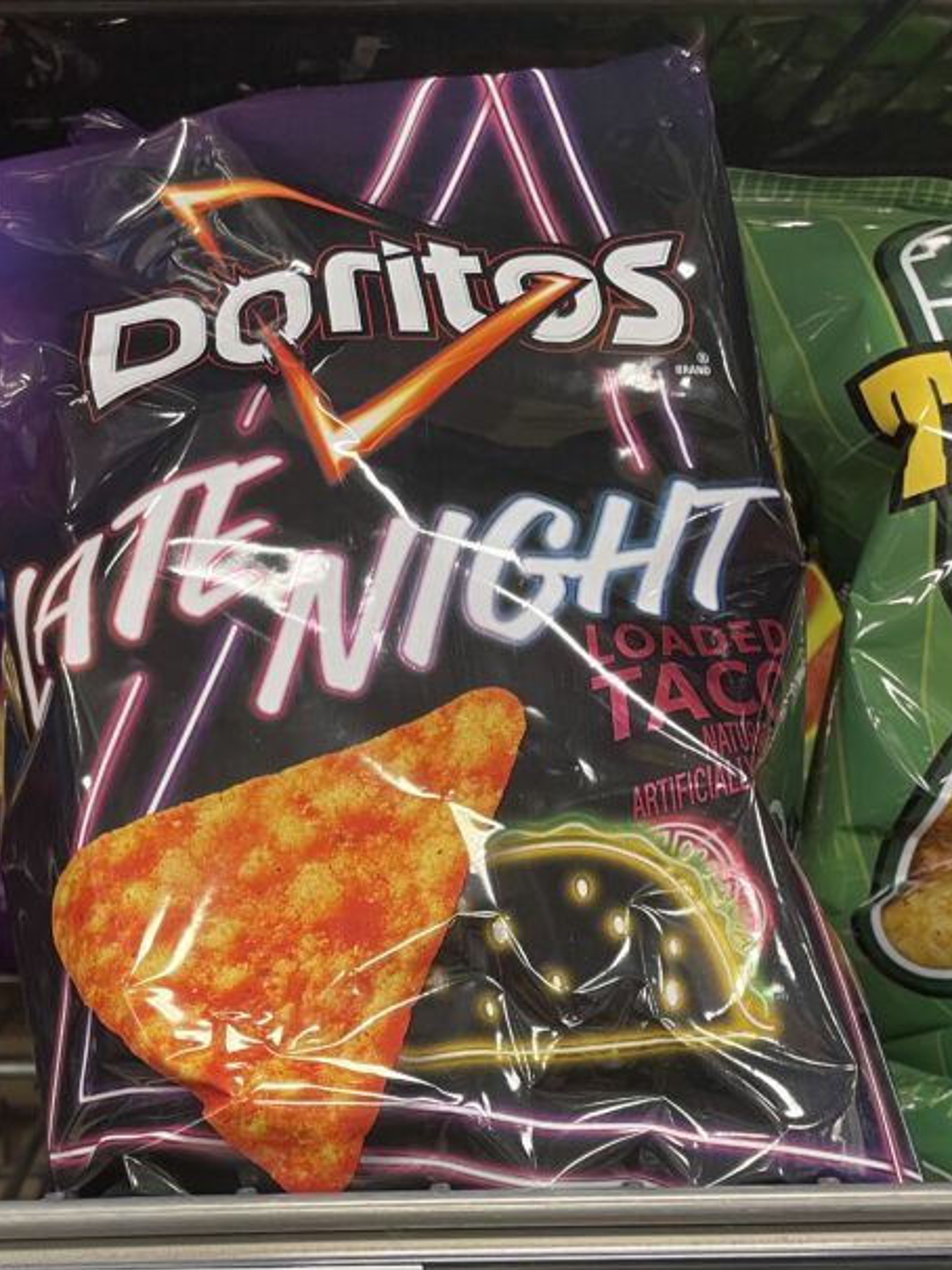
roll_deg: +0.8
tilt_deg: -12.6
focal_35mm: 44
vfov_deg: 41.8
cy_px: 940
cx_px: 317
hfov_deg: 32.6
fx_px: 1613
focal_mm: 4.2
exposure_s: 1/60
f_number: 1.6
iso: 100
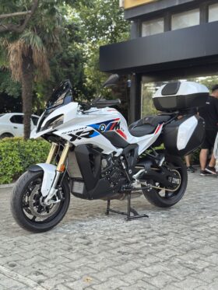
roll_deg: -0.4
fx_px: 403
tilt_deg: -2.4
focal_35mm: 48
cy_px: 145
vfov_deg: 39.6
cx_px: 109
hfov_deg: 30.3
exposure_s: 1/441
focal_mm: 6.86
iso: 80
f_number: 1.78
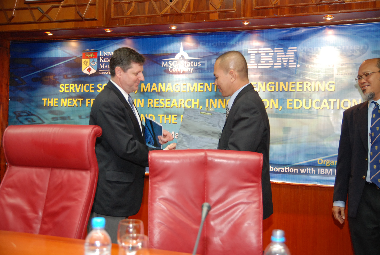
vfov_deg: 34.4
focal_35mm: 39
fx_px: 413
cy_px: 128
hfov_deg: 49.5
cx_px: 190
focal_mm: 26
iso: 1000
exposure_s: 1/60
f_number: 2.8
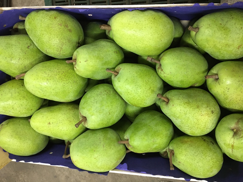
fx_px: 204
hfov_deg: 61.7
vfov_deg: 48.2
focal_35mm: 29
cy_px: 91
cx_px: 122
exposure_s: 1/10
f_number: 2.2
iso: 100
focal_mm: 4.15
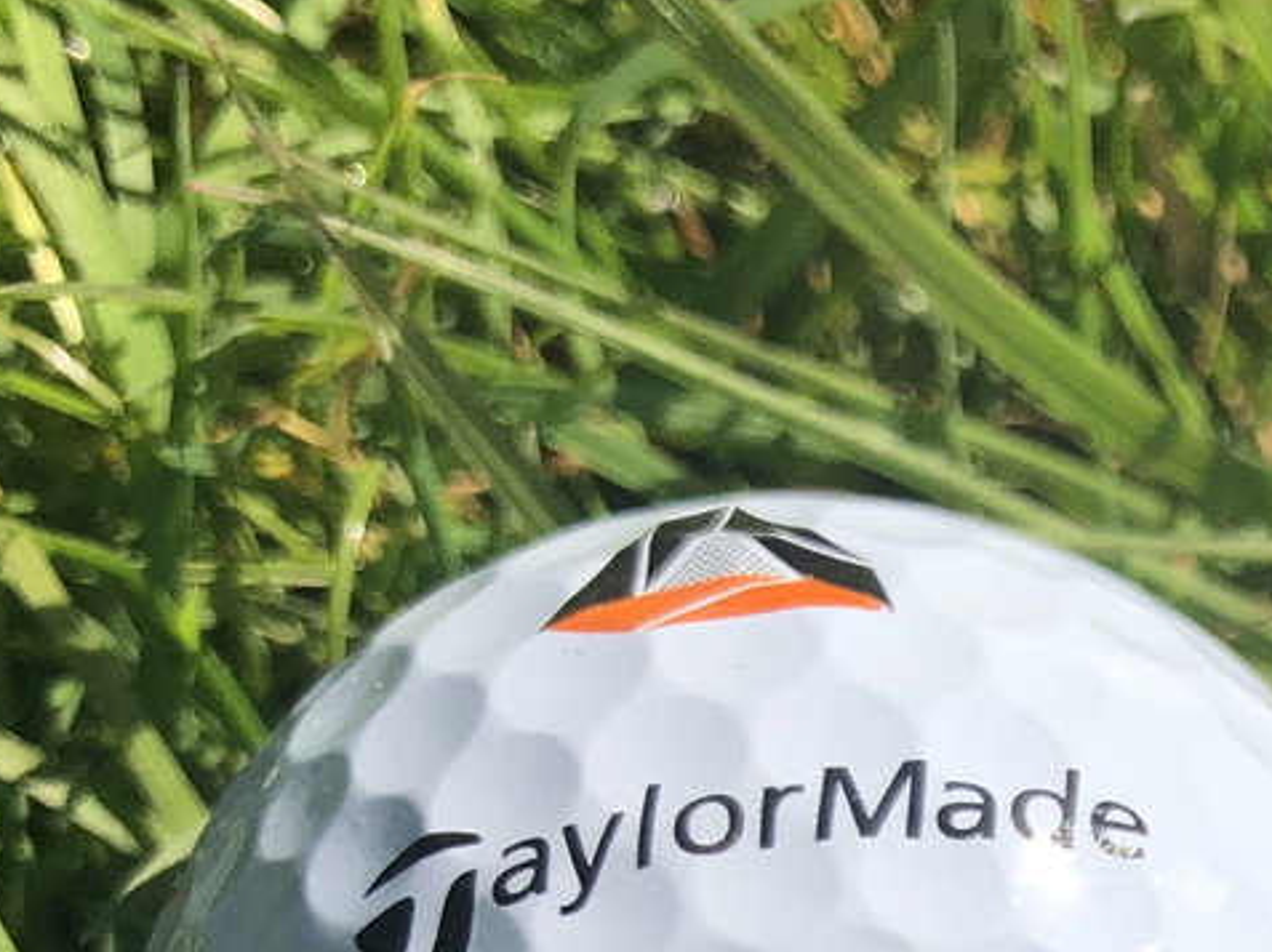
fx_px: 3452
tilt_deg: -64.2
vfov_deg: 14.4
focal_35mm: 94
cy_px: 1531
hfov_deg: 19.5
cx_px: 1581
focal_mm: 4
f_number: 1.8
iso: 25
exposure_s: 1/2667
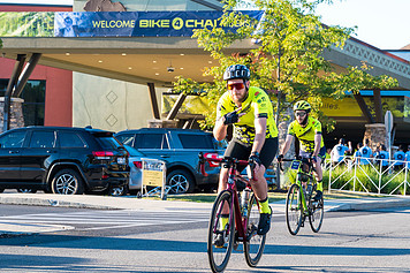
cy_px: 149
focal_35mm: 114
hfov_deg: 17.9
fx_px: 1298
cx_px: 259
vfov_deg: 12.0
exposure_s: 1/250
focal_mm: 70
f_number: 6.3
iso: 400
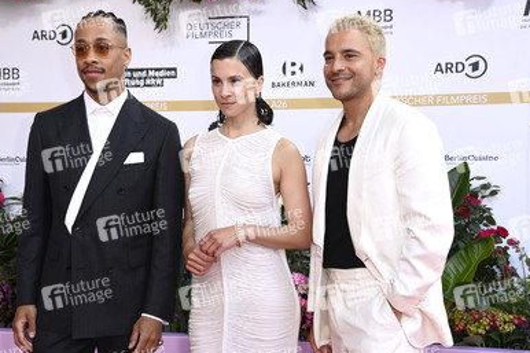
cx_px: 233
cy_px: 191
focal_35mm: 76
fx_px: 1118
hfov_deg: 26.6
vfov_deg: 17.9
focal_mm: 65
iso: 500
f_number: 6.3
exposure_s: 1/250
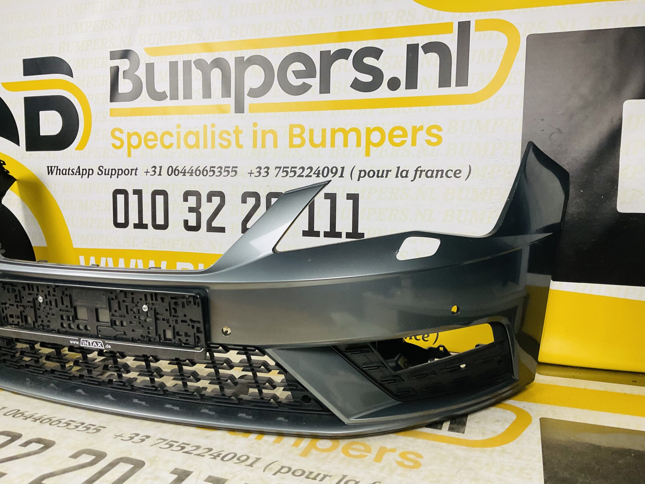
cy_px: 242
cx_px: 322
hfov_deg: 61.7
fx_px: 540
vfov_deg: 48.2
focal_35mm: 29
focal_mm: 3
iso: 64
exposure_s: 1/50
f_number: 1.8
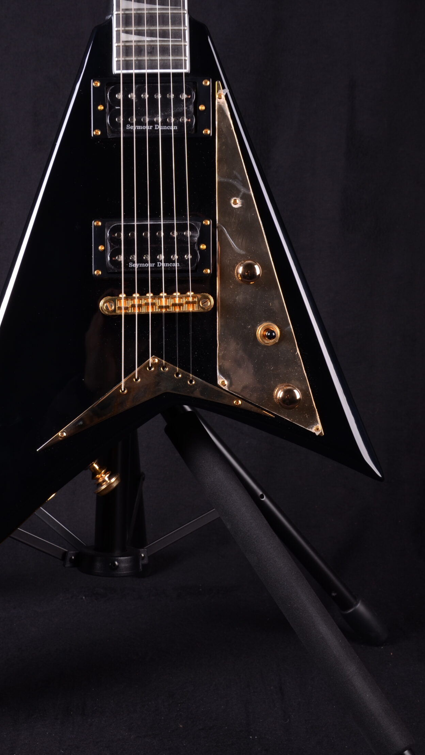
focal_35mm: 64
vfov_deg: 33.0
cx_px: 147
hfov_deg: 18.9
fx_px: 1274
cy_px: 350
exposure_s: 1/200
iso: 200
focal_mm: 35
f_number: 11
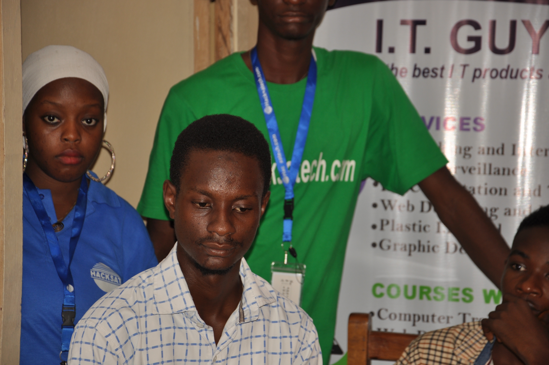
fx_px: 2399
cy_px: 182
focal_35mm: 158
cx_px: 274
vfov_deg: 8.7
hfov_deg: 13.1
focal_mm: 105
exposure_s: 1/60
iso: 200
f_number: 5.6
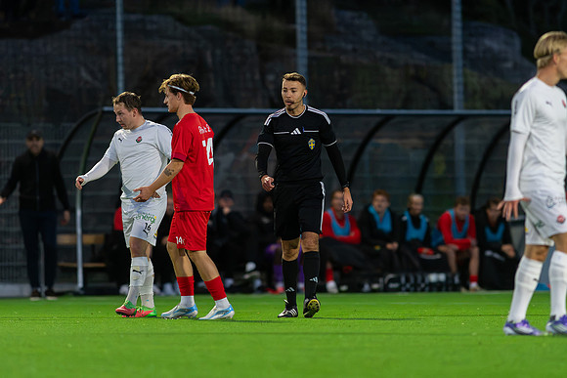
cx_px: 284
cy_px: 189
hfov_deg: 4.5
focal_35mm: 461
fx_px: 7257
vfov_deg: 3.0
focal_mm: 300
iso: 8000
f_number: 3.2
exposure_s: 1/800
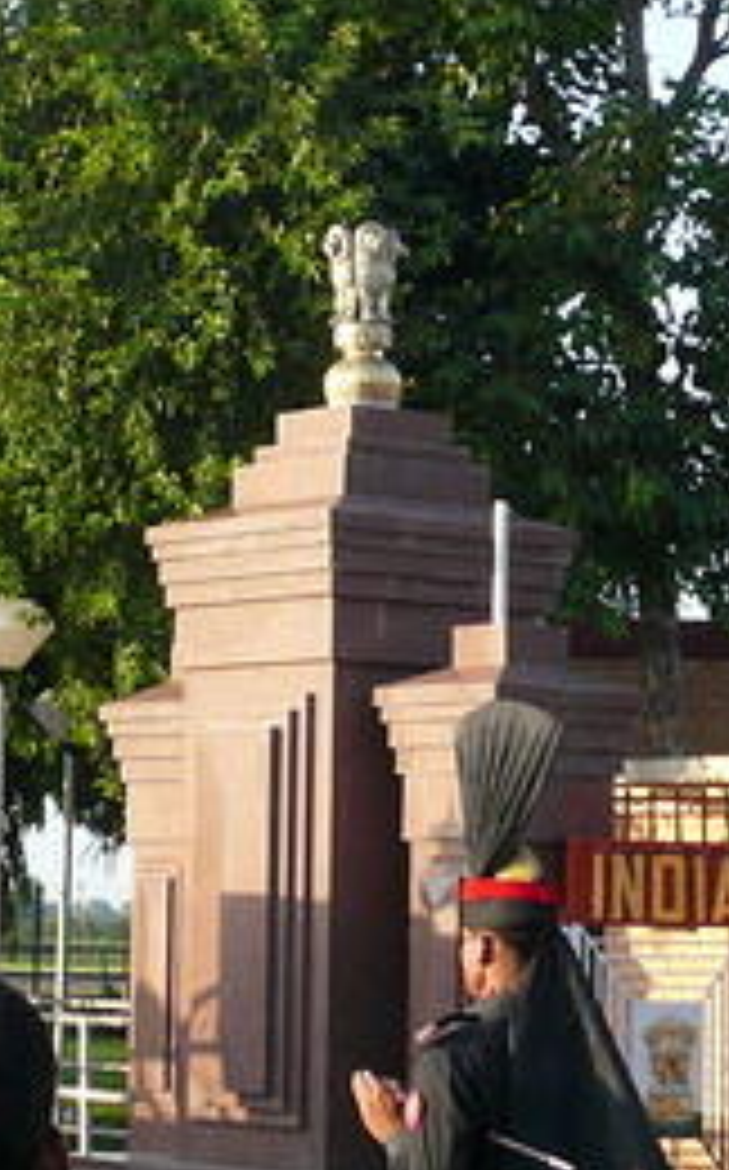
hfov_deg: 10.2
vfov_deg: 16.3
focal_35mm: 128
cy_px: 387
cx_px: 63
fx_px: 4078
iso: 100
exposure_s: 1/200
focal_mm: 8.1
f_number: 3.6
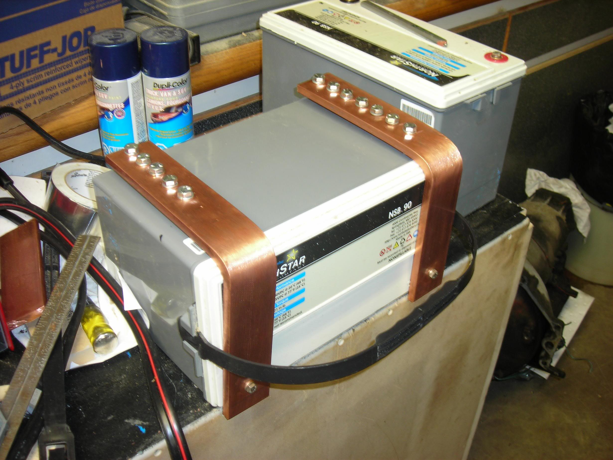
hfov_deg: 49.0
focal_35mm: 38
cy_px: 230
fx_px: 673
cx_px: 306
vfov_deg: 37.7
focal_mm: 6.3
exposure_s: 1/7.8
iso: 50
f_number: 3.2
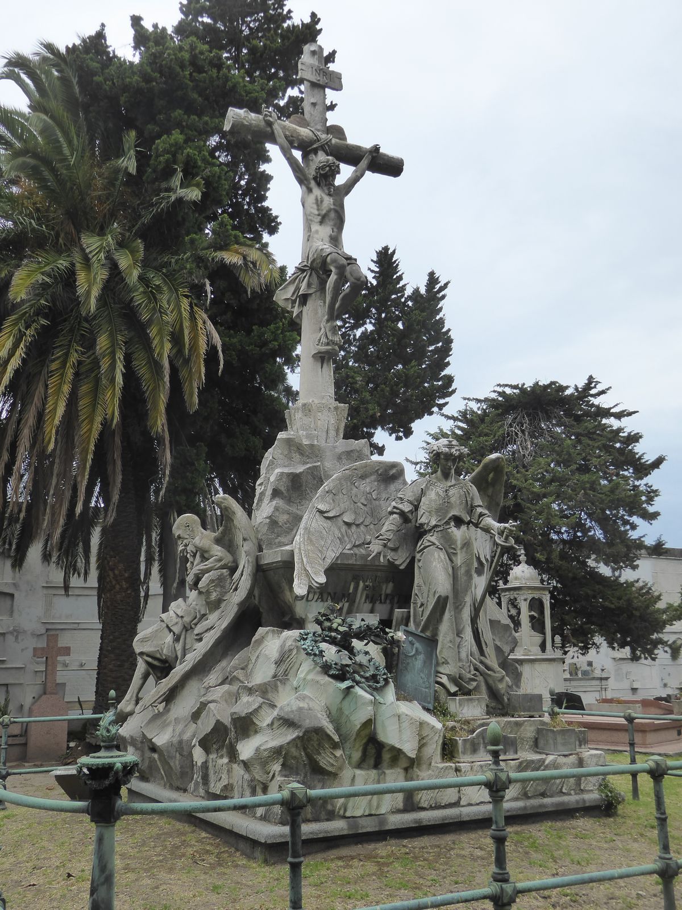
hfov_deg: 39.7
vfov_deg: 51.4
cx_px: 341
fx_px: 946
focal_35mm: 36
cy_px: 455
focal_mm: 6.3
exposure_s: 1/640
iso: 160
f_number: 4
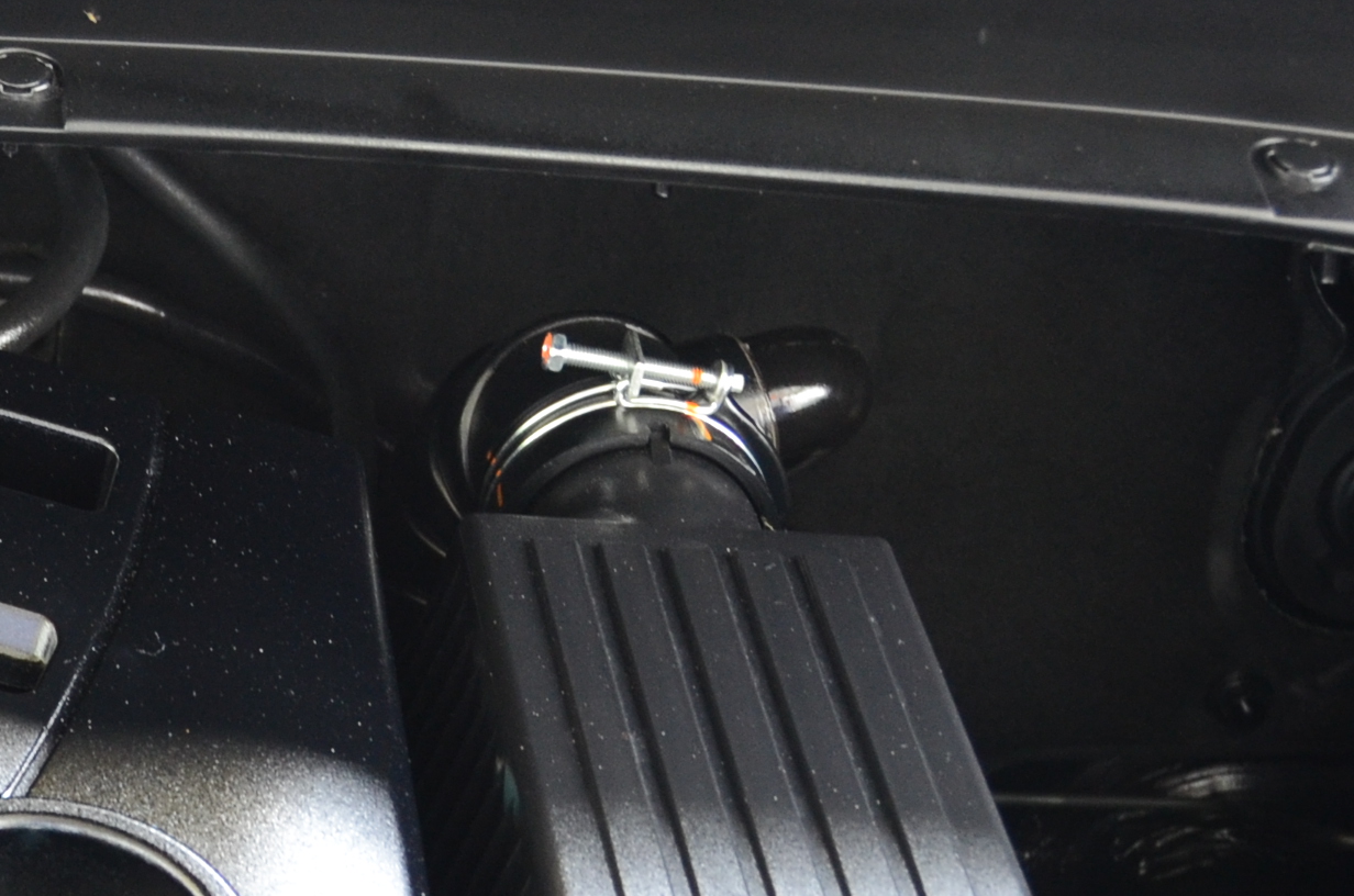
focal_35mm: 108
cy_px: 811
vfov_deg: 12.5
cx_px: -123
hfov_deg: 18.3
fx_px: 4054
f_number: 3.8
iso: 800
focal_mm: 24
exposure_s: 1/30
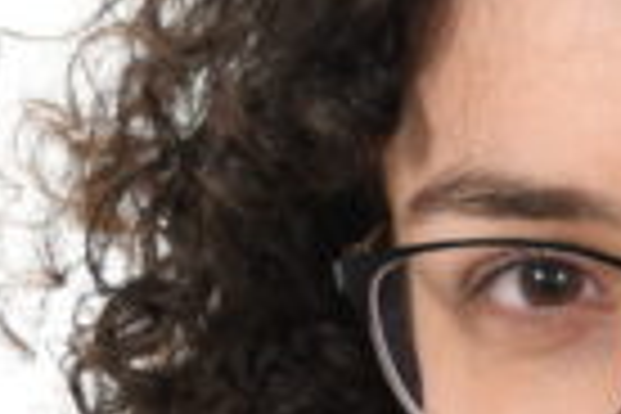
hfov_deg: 6.5
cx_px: 819
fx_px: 5416
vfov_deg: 4.4
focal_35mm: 314
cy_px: 603
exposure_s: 1/160
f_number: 4.5
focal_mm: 30
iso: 100
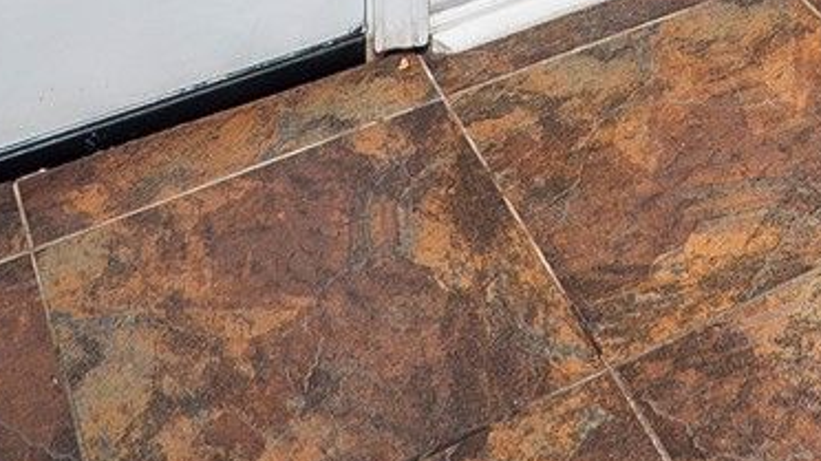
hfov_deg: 24.2
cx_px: 814
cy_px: -1200
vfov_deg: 9.0
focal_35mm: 84
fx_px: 1828
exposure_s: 1/10
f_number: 4.5
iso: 500
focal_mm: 7
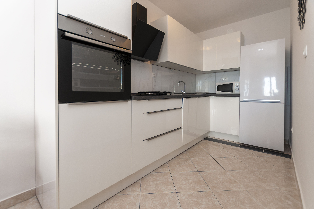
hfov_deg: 100.4
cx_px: 157
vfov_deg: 77.4
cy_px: 104
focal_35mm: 15
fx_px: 131
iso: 250
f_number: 4.5
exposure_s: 1/60
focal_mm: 10
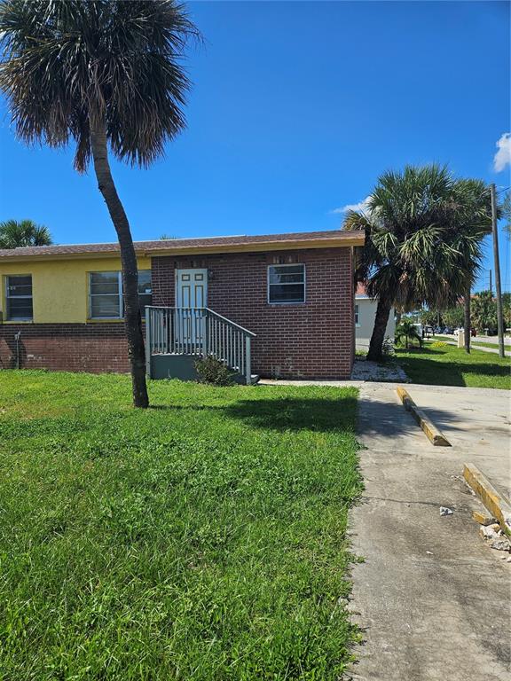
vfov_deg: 73.9
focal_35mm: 23
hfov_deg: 58.9
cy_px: 340
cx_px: 256
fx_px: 453
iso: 25
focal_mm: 5.4
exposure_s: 1/1915
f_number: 1.8
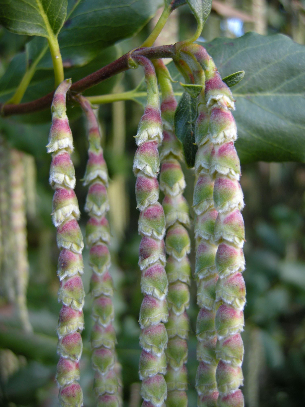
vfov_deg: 52.6
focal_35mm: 35
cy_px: 204
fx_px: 411
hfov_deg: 40.7
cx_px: 152
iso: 93
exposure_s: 1/59.8
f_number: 2.7
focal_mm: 7.5
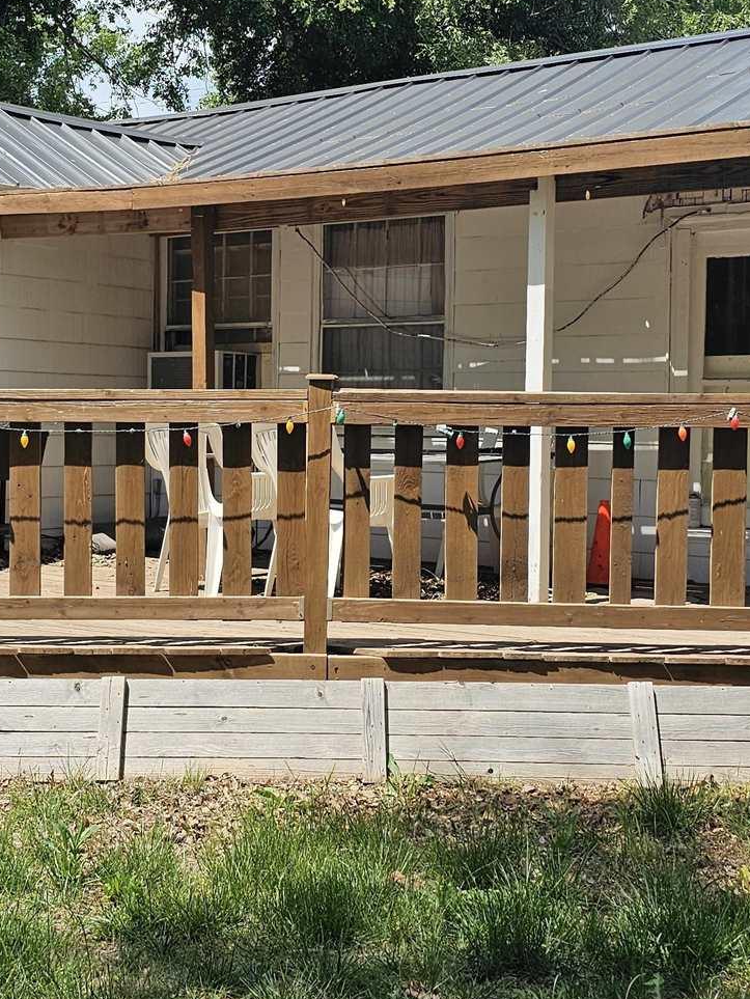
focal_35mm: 55
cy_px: 416
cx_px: 315
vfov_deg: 34.8
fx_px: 1588
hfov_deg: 26.5
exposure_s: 1/1163
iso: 20
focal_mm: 6.3
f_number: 1.7
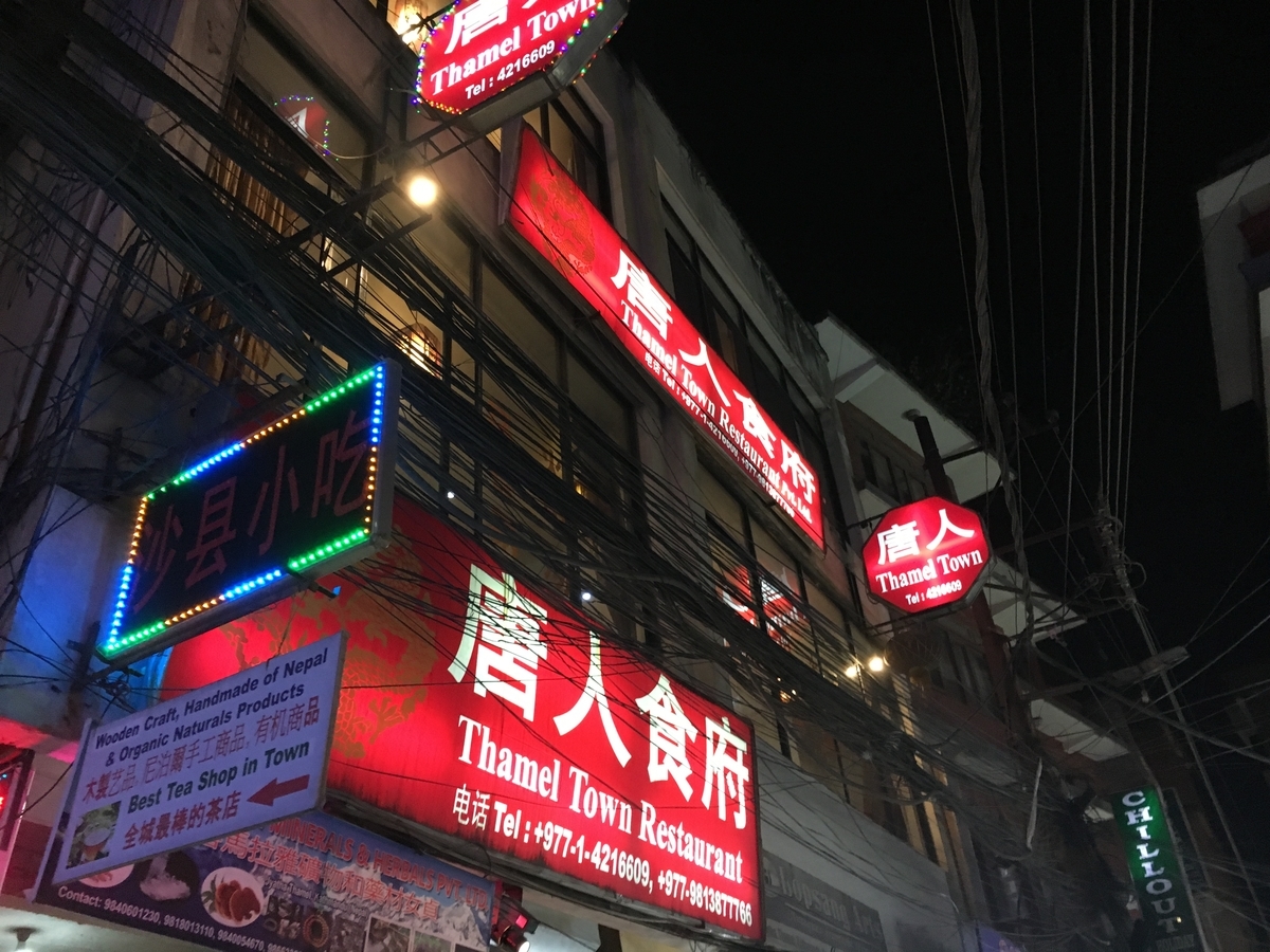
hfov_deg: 61.7
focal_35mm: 29
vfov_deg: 48.2
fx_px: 1064
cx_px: 635
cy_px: 476
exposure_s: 1/20
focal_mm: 4.15
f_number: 2.2
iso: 200
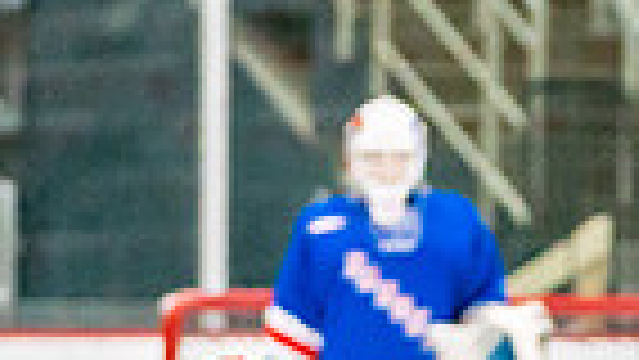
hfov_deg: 3.9
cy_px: 766
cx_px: 404
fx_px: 9407
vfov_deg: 2.2
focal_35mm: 555
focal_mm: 109
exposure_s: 1/1250
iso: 3200
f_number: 2.8
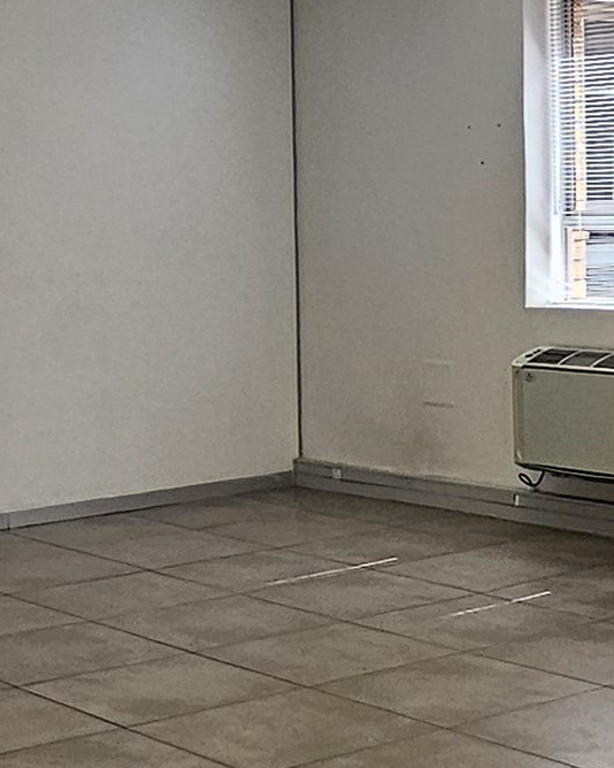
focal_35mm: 76
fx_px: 1727
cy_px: 243
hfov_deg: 20.1
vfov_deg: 24.9
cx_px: 424
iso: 100
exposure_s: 1/190
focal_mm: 2.2
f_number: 2.2
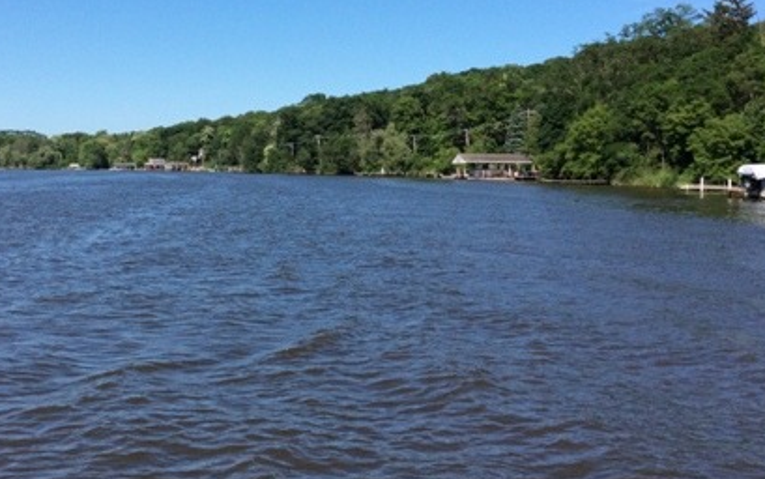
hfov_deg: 37.9
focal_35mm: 53
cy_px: 125
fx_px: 1105
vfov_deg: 24.2
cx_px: 277
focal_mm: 3.3
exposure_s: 1/1590
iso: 32
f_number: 2.4
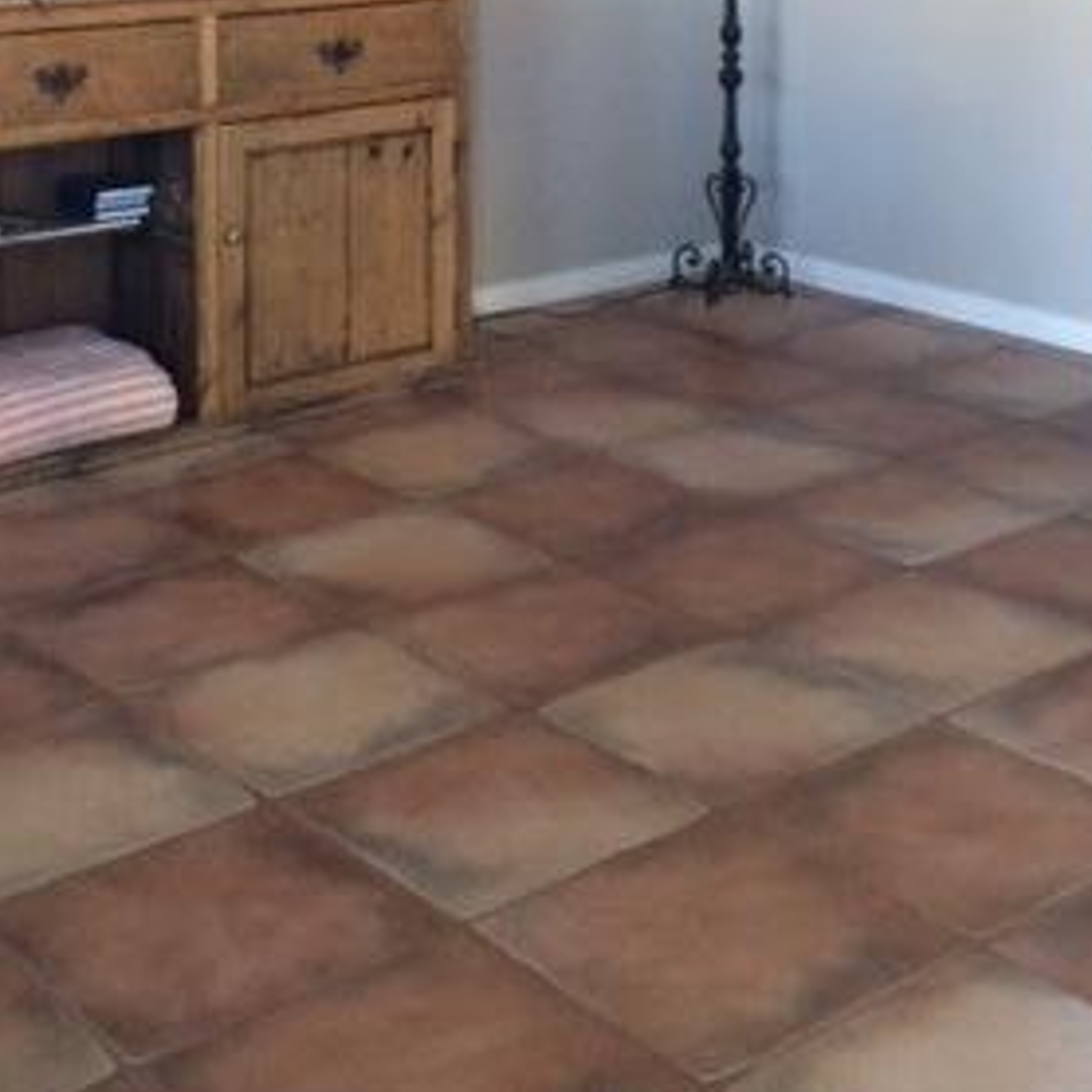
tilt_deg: -3.9
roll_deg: +1.0
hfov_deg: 29.0
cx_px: 621
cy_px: -110
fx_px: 2106
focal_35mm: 59
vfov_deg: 26.7
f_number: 2.2
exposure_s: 1/30
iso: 250
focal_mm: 4.15
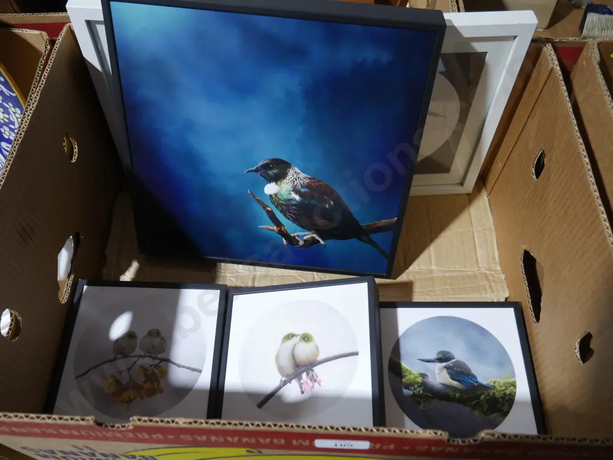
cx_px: 306
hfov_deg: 60.0
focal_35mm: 30
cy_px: 230
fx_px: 531
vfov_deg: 46.8
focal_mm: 15
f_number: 3.6
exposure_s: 1/60
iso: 500
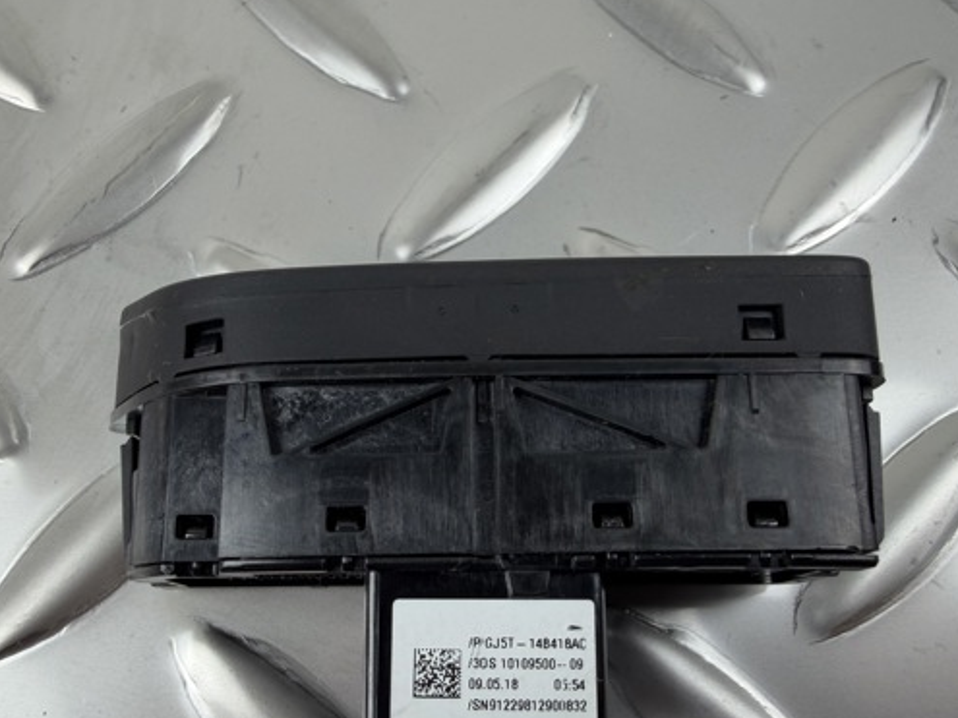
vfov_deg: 45.1
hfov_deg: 58.3
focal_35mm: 31
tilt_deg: -75.4
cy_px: 436
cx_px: 519
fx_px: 858
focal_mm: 2.22
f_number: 2.2
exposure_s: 1/106
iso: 32
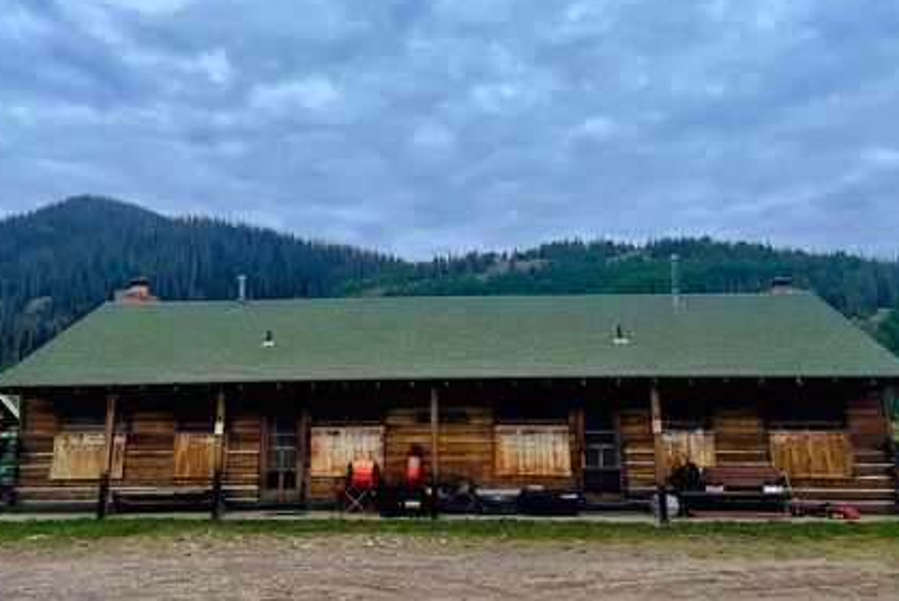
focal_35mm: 31
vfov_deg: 42.0
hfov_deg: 60.2
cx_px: 436
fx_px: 775
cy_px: 218
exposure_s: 1/5000
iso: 32
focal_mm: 5.1
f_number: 1.6
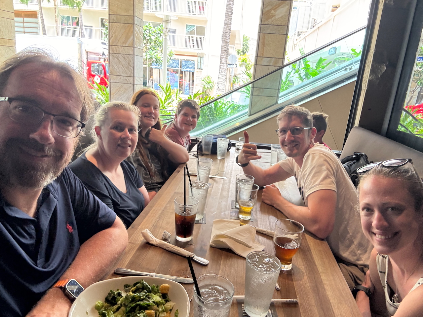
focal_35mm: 23
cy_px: 158
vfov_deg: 58.9
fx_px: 281
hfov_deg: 73.9
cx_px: 212
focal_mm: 2.69
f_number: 1.9
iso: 250
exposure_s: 1/60
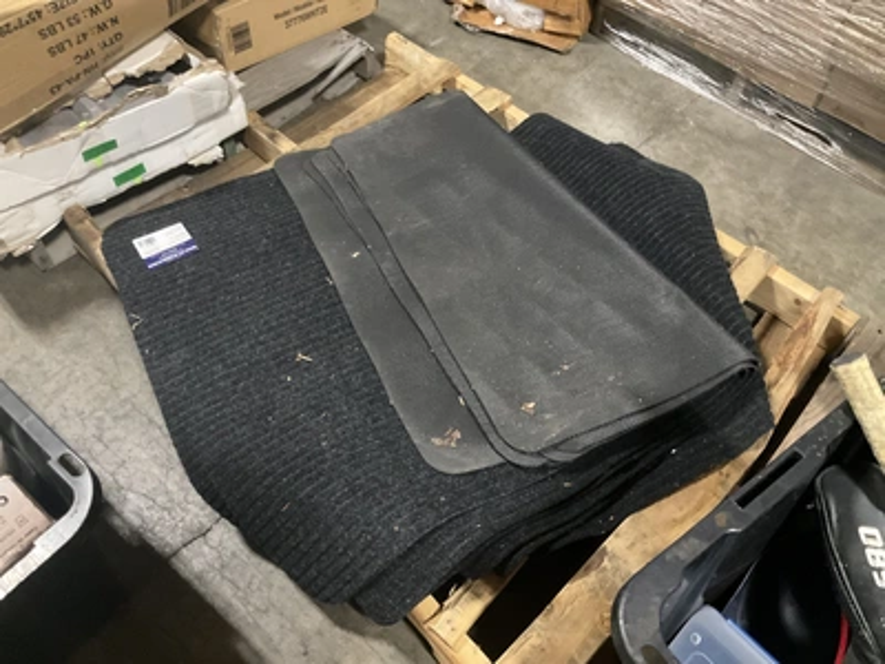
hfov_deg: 61.7
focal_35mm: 29
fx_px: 741
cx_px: 442
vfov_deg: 48.2
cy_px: 332
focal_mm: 3
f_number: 1.8
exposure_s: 1/24
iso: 500
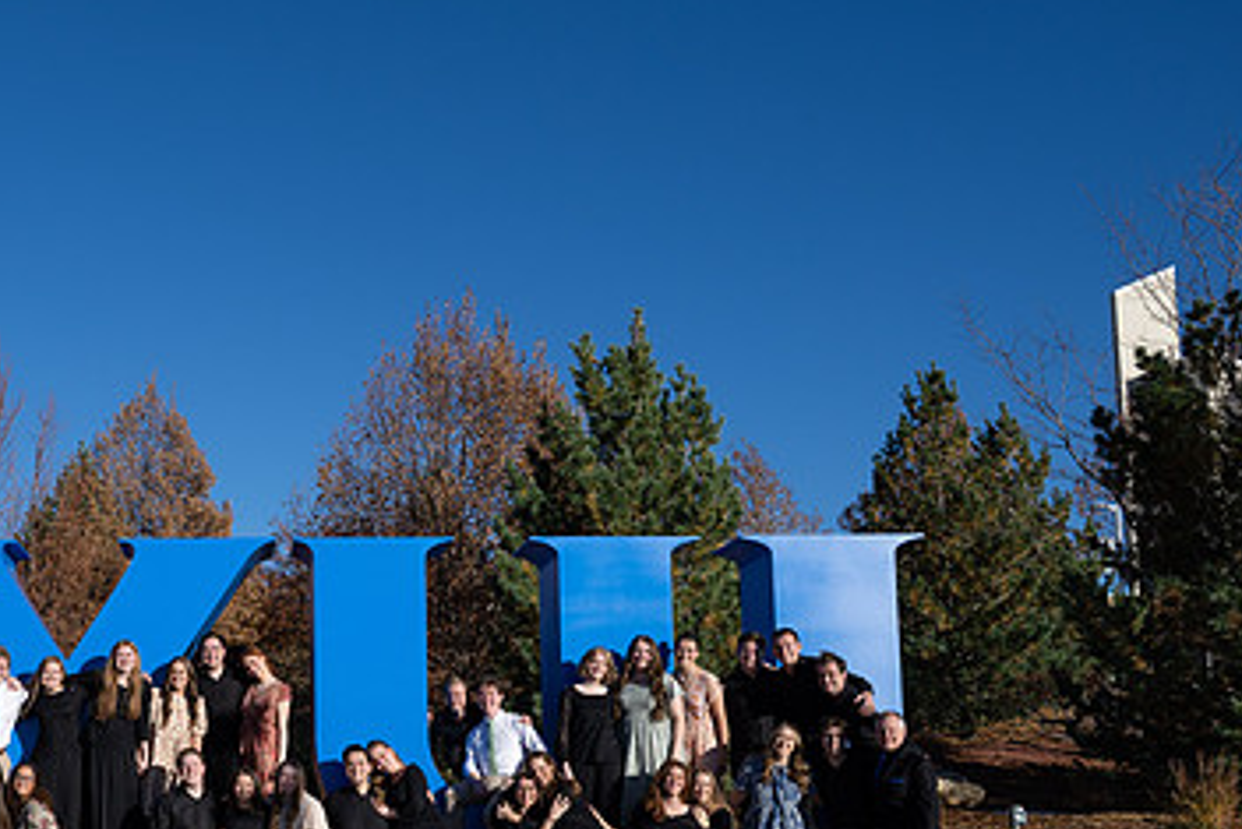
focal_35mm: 46
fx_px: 1588
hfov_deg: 40.5
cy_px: 653
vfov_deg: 28.7
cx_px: 206
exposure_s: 1/250
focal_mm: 26.5
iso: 100
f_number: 11
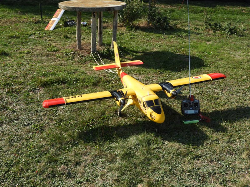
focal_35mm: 45
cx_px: 125
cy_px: 94
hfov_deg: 42.1
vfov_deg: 32.2
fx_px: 325
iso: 100
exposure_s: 1/640
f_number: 4
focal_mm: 8.1
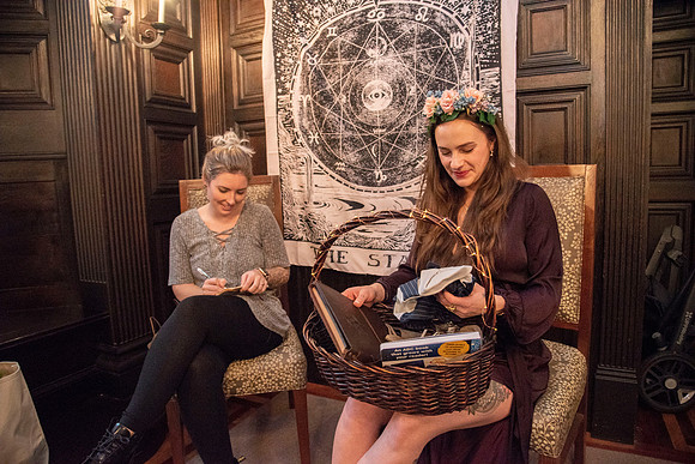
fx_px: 463
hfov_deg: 73.7
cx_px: 348
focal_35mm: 24
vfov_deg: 53.2
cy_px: 232
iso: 3200
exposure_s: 1/200
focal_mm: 24
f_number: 4
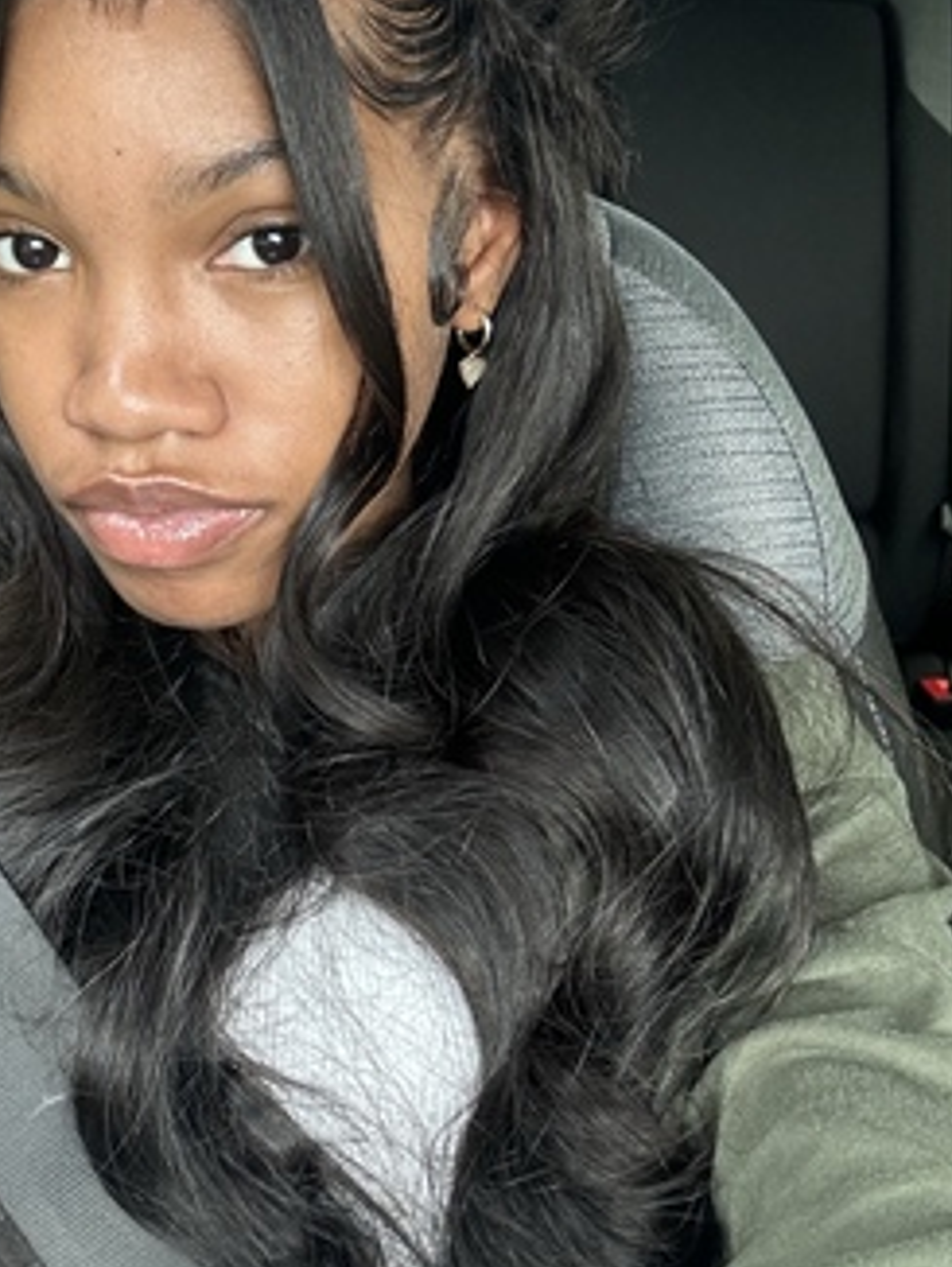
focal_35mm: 46
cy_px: 649
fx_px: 1685
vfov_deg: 41.2
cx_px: 231
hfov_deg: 31.0
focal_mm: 2.69
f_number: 1.9
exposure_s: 1/60
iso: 80
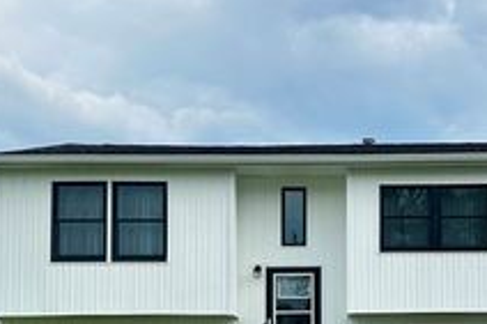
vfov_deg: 22.4
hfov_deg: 33.5
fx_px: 797
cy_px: 298
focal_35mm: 59
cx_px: 340
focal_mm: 6.86
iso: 80
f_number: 1.78
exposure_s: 1/2525
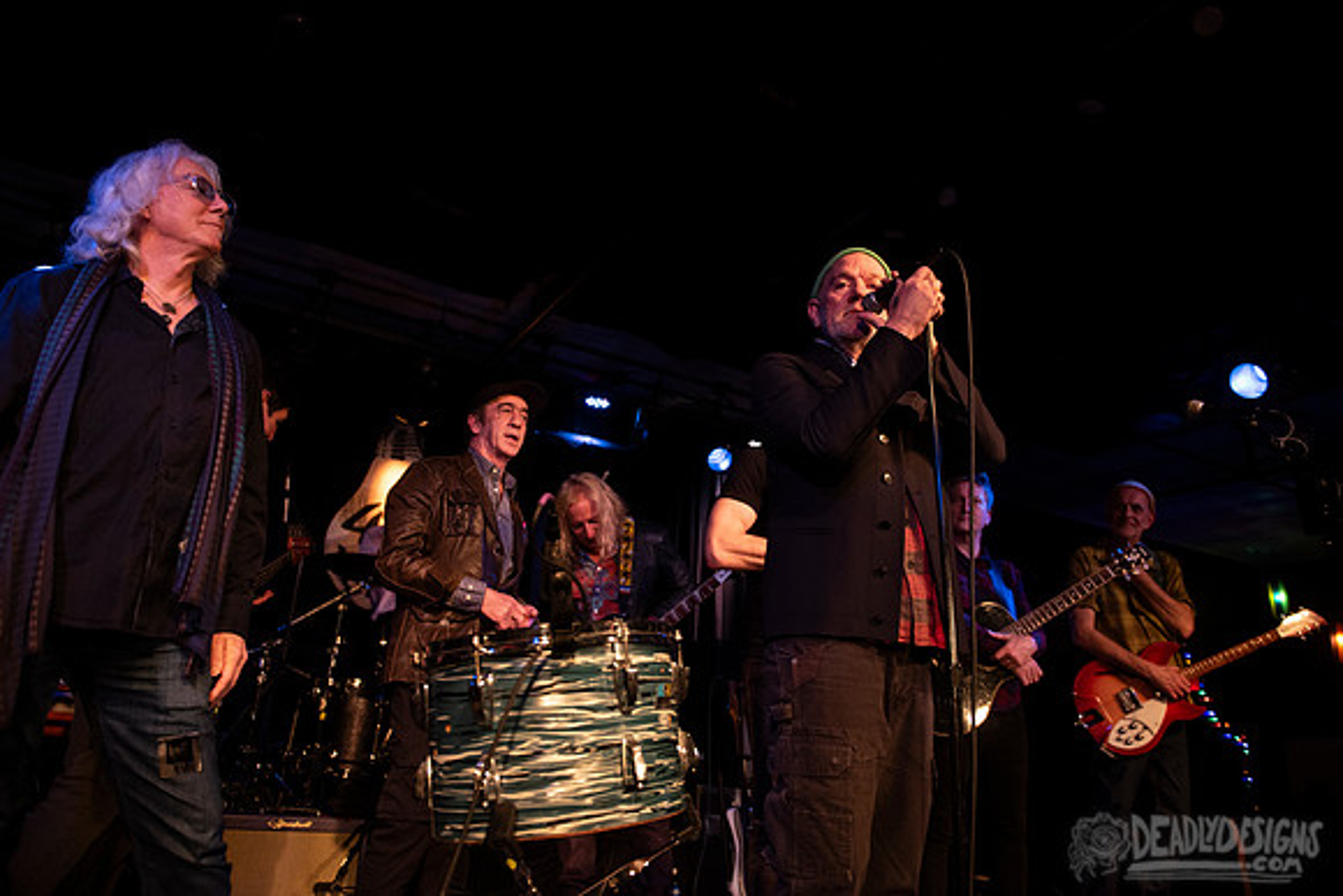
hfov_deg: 73.7
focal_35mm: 24
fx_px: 896
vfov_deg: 53.2
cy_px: 448
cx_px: 672
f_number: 3.2
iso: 2000
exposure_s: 1/200
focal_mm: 24
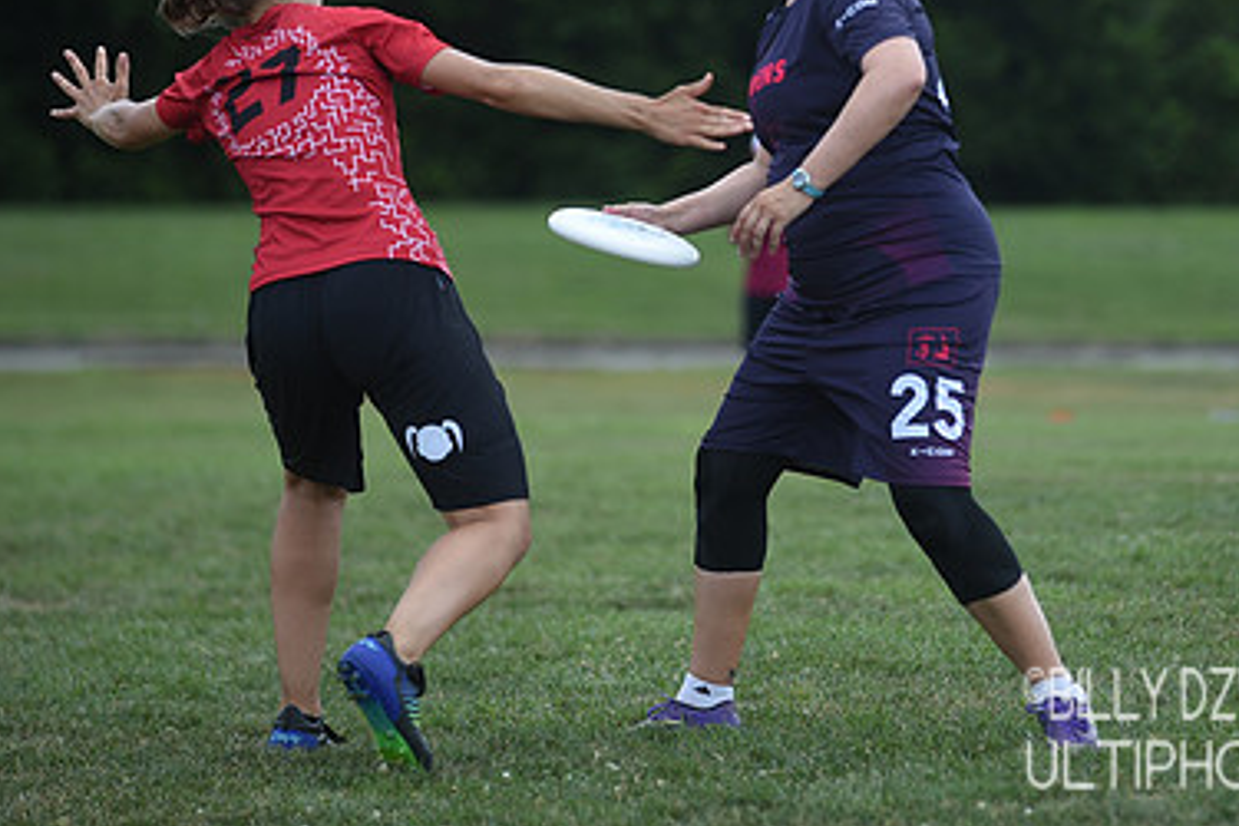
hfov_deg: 8.3
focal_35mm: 247
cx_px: 813
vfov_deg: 5.6
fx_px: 8500
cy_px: 193
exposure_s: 1/640
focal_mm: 160
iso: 100
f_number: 2.8
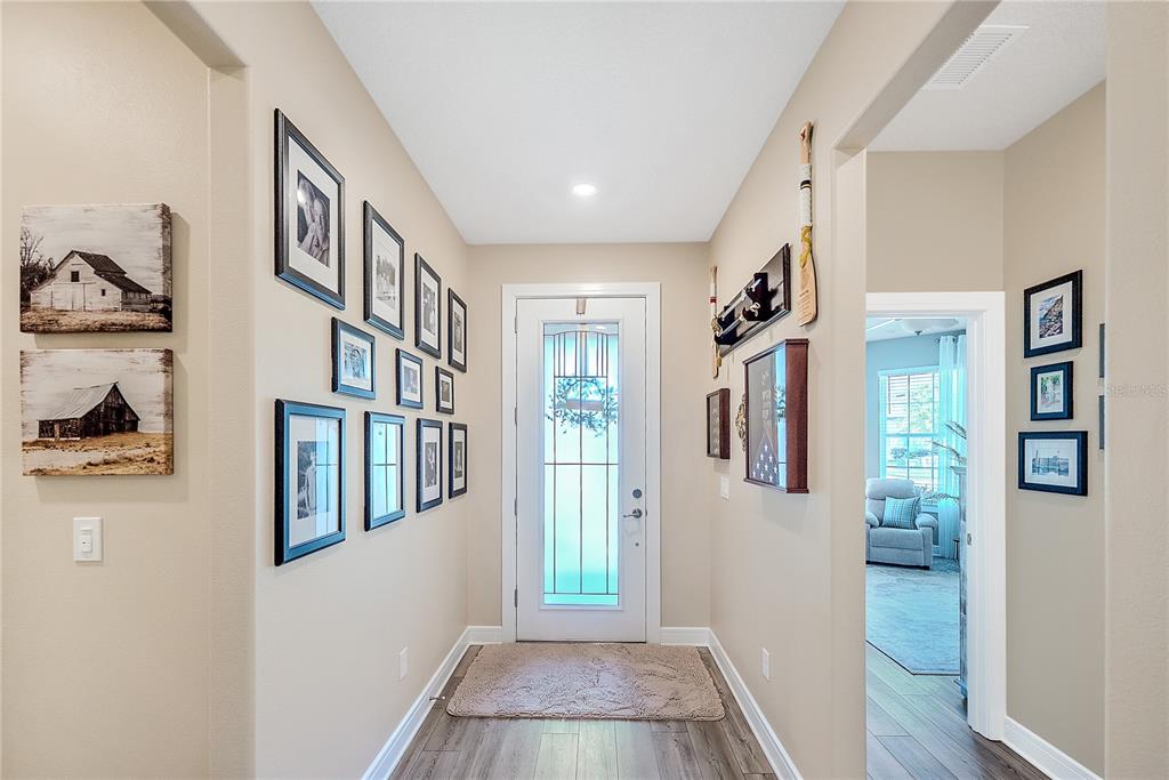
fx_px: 455
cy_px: 390
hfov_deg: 104.2
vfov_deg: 81.2
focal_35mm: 14
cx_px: 584
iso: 80
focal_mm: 14
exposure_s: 1/125
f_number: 5.6
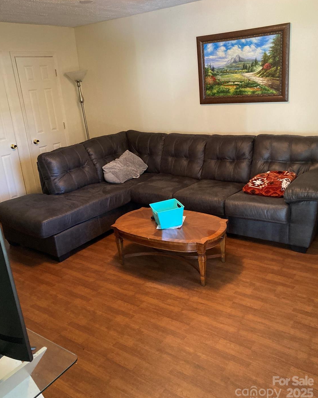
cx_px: 162
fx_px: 353
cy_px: 188
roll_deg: +5.9
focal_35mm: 30
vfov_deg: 58.7
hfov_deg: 48.5
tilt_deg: -16.2
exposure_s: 1/40
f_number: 1.8
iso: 250
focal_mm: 3.99
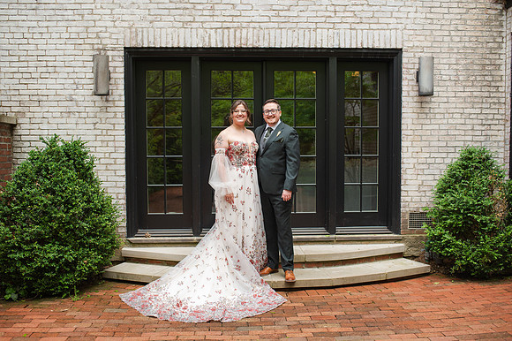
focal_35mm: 37
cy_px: 180
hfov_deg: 51.4
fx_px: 532
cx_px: 256
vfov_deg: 35.5
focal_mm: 35
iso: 100
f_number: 3.2
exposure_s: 1/320
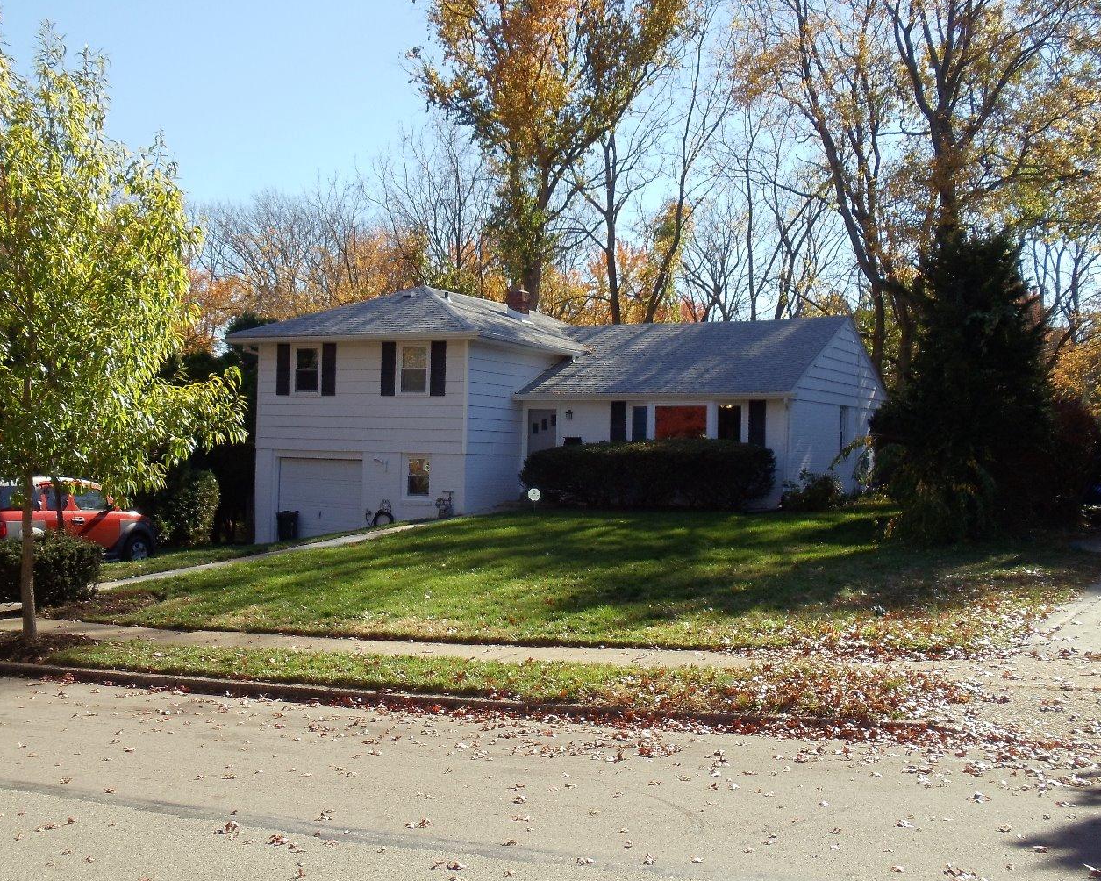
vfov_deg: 27.1
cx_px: 475
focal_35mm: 56
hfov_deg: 33.5
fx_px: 1825
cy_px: 429
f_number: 3.7
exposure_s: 1/250
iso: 80
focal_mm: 6.81
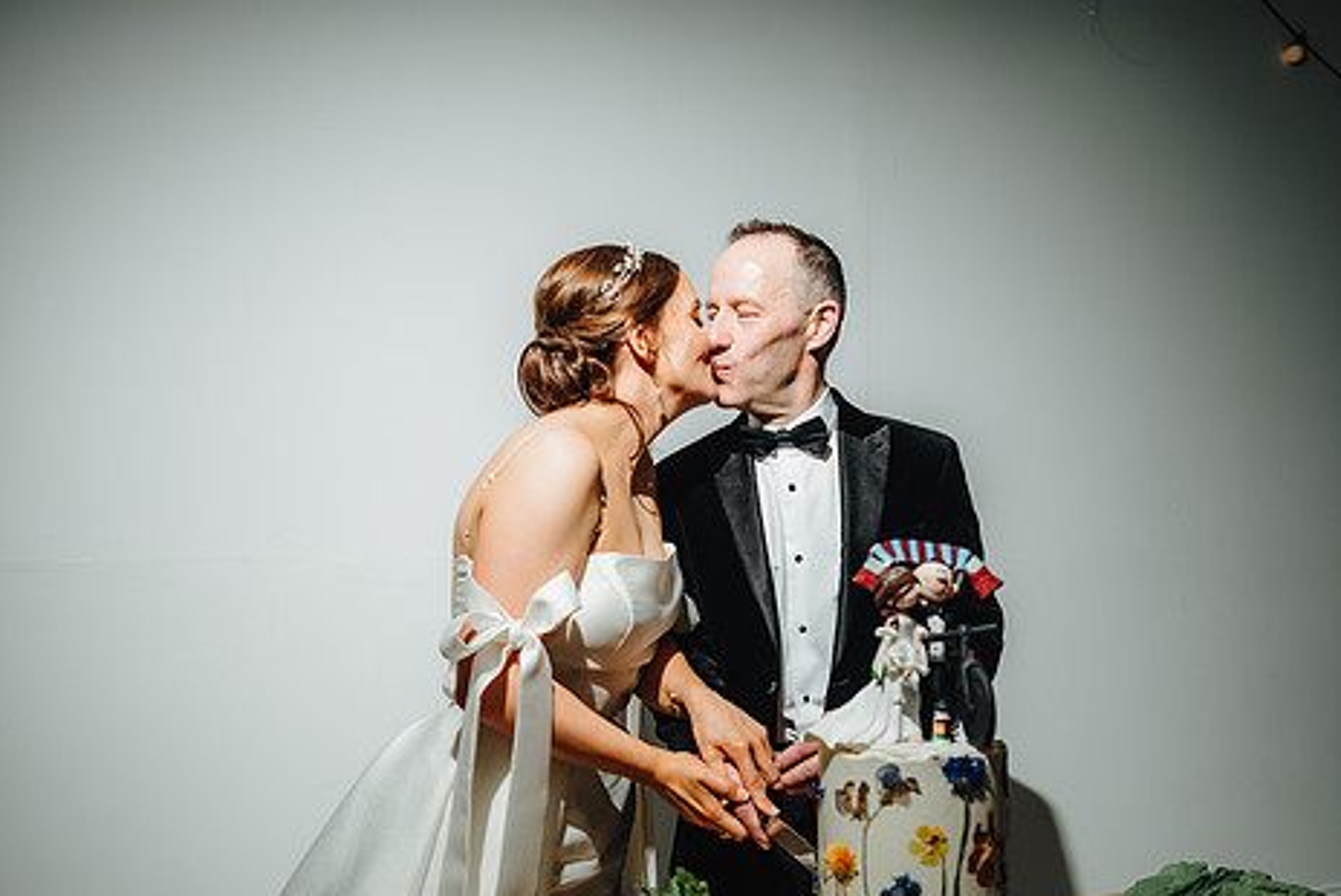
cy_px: 553
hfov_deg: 61.9
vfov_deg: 43.4
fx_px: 1118
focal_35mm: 30
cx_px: 688
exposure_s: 1/200
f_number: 2.8
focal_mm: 24
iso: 200
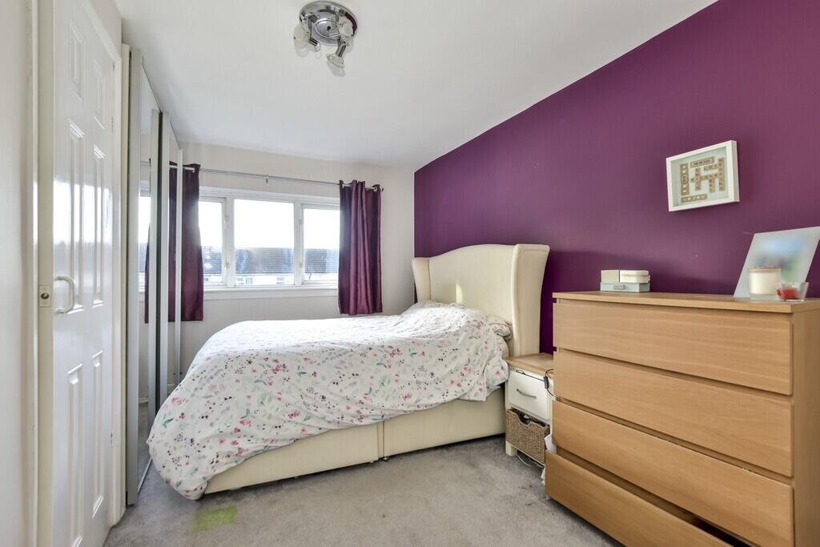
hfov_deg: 100.4
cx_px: 410
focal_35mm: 15
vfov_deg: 77.3
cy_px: 274
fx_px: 342
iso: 640
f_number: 8
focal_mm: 10
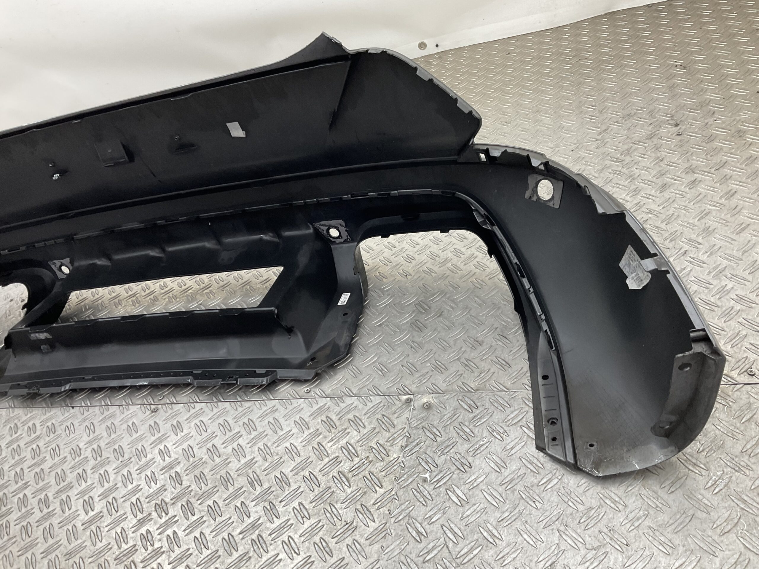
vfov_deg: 48.2
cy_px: 284
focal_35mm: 29
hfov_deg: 61.7
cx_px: 380
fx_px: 636
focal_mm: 3
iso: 50
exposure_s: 1/120
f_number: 1.8
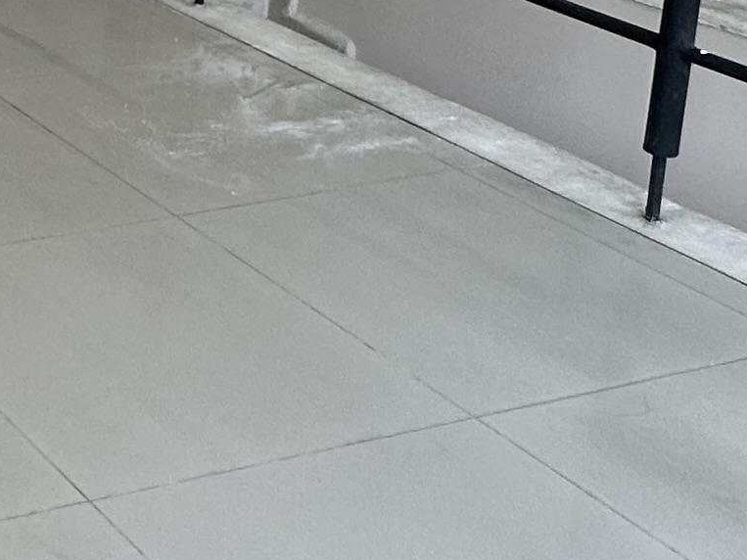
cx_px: -482
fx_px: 1597
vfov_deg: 18.5
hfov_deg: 20.8
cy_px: -163
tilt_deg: -13.0
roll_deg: +0.2
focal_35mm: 74
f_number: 2.2
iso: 64
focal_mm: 2.22
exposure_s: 1/99
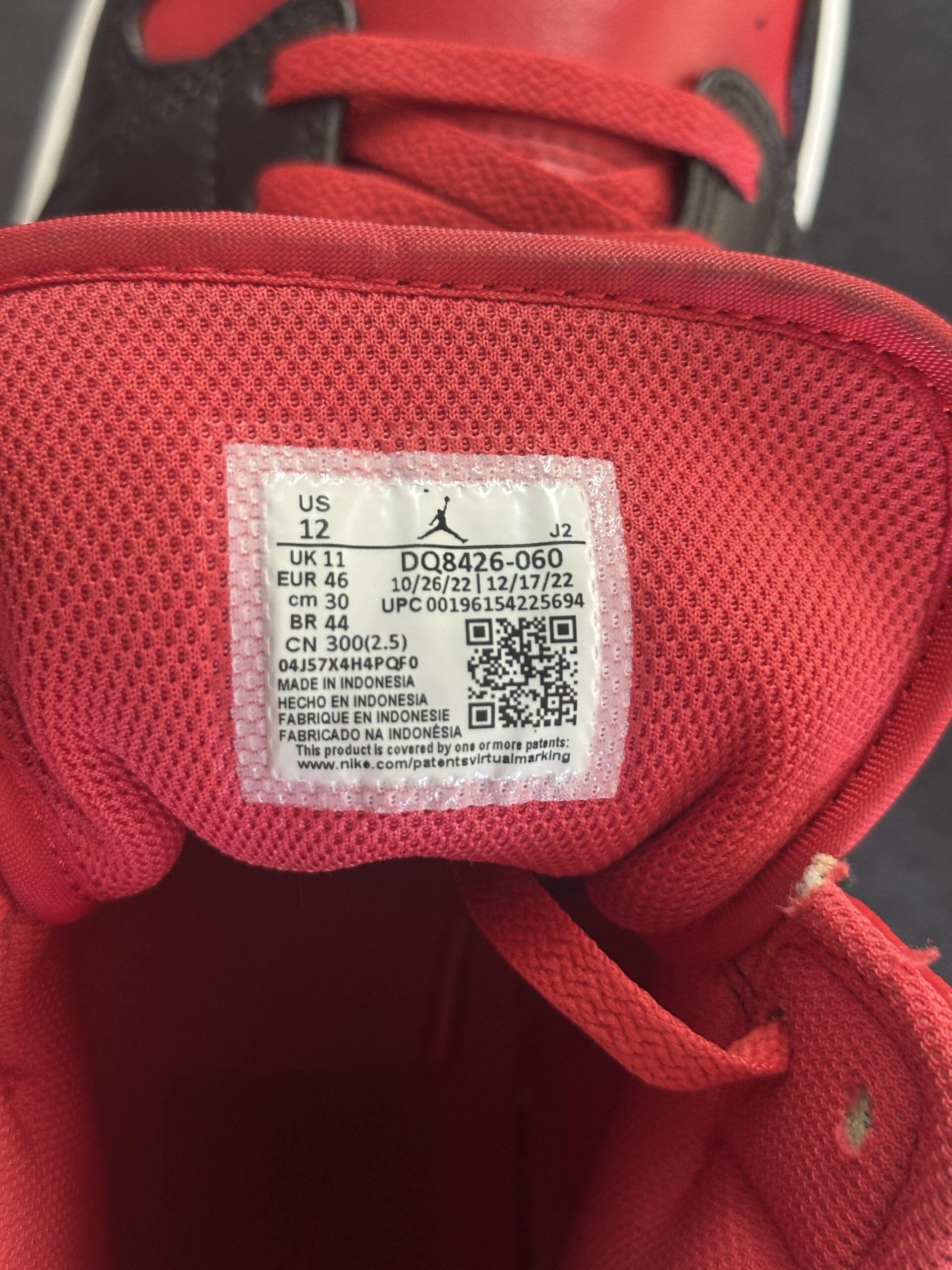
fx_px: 1760
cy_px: 635
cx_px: 476
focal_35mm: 48
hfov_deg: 30.3
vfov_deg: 39.7
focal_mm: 6.86
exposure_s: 1/50
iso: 200
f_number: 1.78
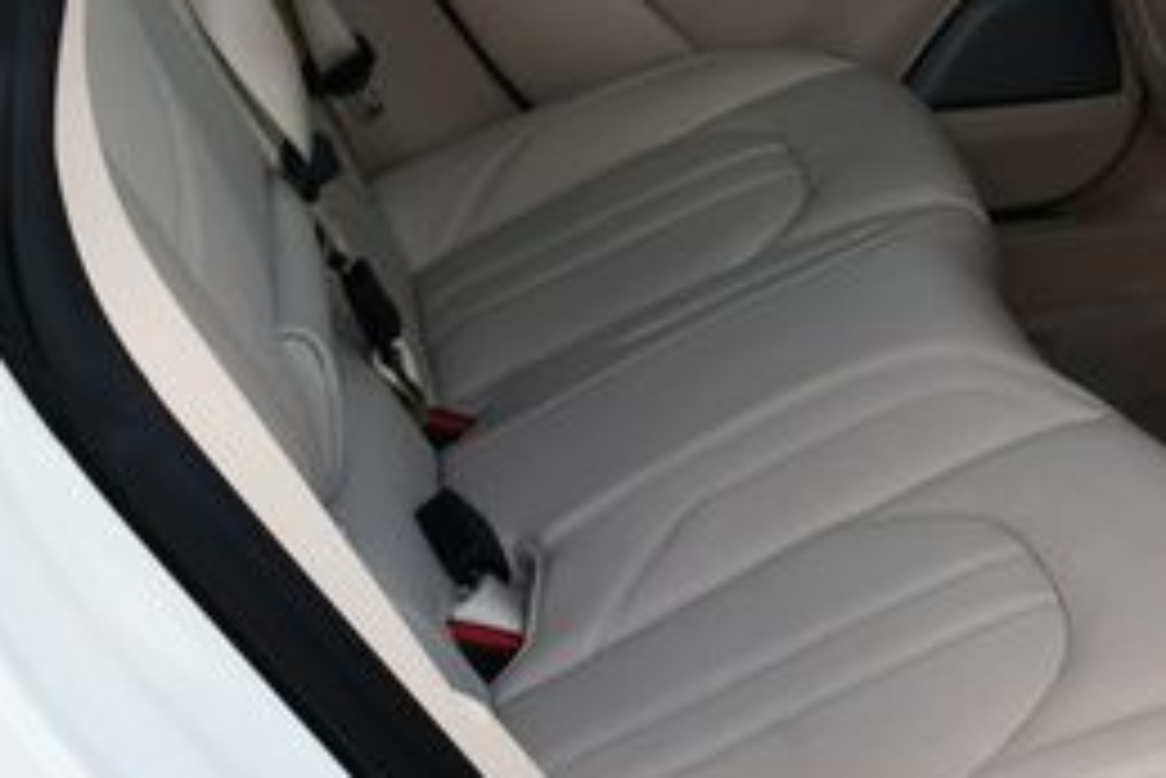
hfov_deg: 22.2
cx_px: 1076
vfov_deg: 15.4
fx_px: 2884
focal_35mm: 89
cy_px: 351
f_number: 5.6
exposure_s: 1/250
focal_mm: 18
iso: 360
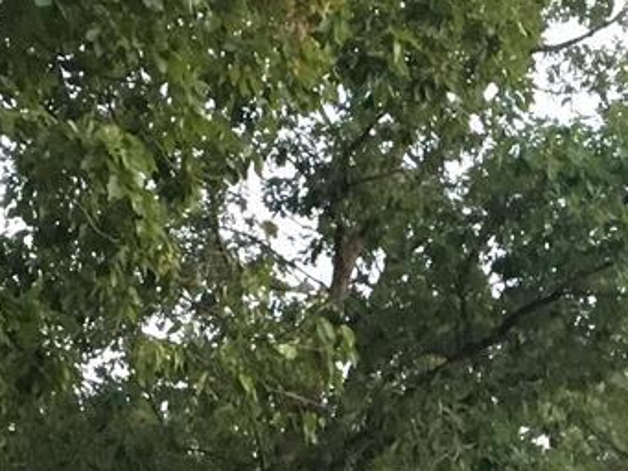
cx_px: 727
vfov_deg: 10.4
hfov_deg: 14.1
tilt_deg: +8.4
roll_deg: -2.5
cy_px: 773
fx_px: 2468
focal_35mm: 136
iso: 200
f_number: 2.2
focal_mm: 4.15
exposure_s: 1/30
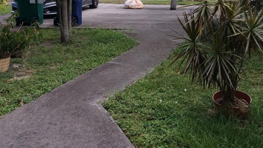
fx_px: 439
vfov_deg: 18.5
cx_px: 147
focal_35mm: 63
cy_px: -5
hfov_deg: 33.3
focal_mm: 3.3
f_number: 2.4
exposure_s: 1/284
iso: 32
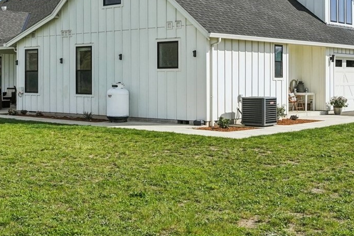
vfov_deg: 21.6
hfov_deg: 32.3
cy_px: 39
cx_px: 136
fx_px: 610
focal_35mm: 62
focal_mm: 25
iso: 400
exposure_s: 1/1600
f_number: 8
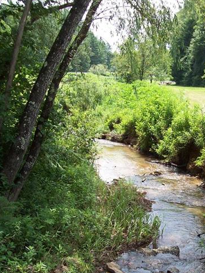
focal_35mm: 57
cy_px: 199
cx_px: 140
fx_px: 450
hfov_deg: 25.5
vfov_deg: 33.2
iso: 80
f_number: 2.7
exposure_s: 1/411
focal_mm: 6
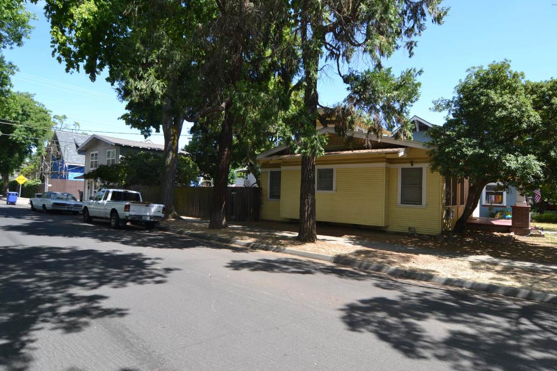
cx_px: 285
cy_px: 184
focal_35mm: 19
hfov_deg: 86.9
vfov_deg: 64.5
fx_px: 294
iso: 100
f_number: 6.3
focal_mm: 12
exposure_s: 1/160
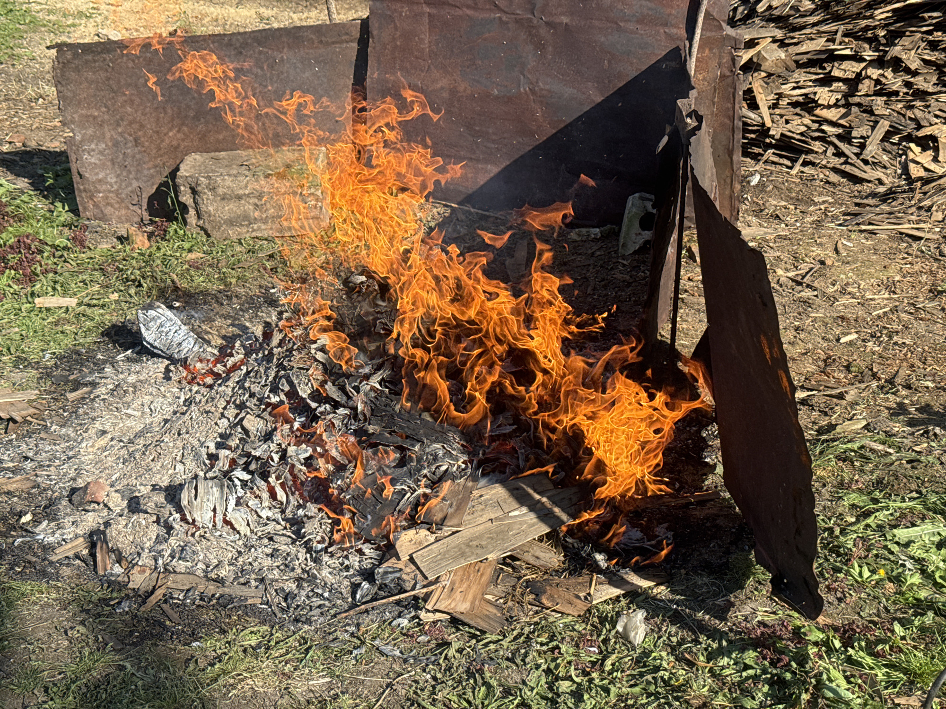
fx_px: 1312
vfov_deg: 30.3
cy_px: 354
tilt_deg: -22.4
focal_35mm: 48
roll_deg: +1.1
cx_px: 473
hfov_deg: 39.7
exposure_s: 1/1923
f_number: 1.78
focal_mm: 6.76
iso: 64
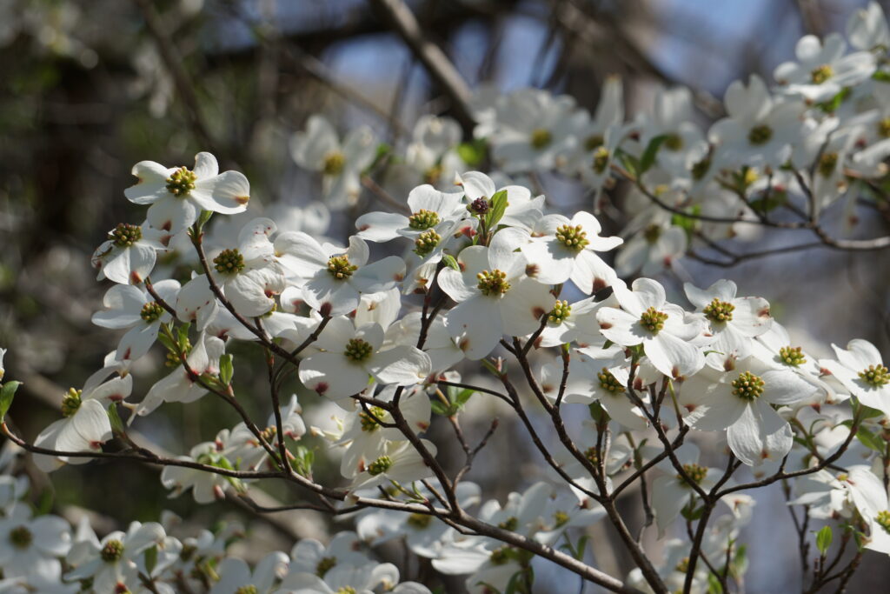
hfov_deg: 12.6
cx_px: 445
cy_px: 297
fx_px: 4042
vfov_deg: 8.4
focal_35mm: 164
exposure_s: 1/320
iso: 100
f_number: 8
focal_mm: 109
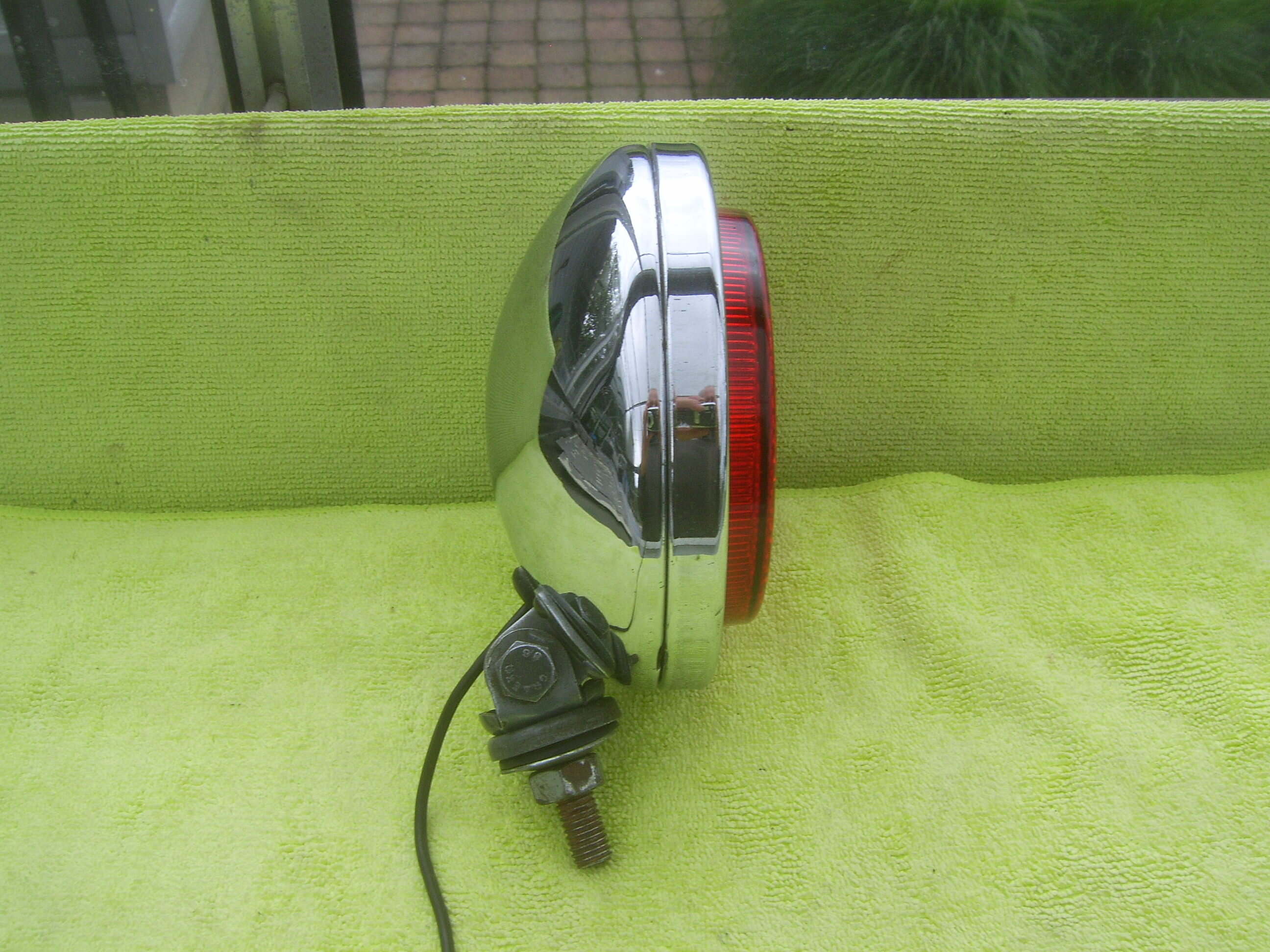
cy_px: 476
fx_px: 1394
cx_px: 635
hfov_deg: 49.0
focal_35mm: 38
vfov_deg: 37.7
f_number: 5.1
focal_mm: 7.8
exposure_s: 1/80
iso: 50
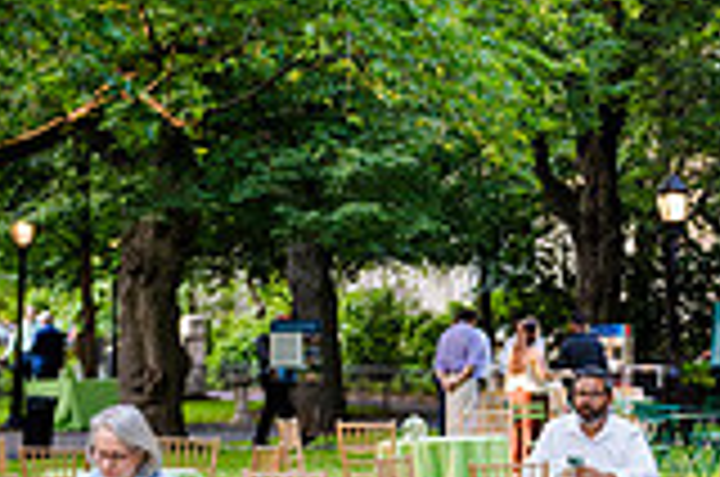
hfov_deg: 9.8
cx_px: 1251
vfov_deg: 6.8
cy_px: 322
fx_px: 3992
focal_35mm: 200
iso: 500
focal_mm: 55
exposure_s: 1/250
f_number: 3.5
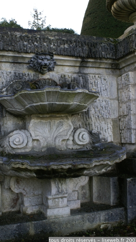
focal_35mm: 38
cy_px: 121
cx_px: 58
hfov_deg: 31.1
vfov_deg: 52.8
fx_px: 244
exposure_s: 1/60
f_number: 5.6
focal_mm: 24
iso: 100
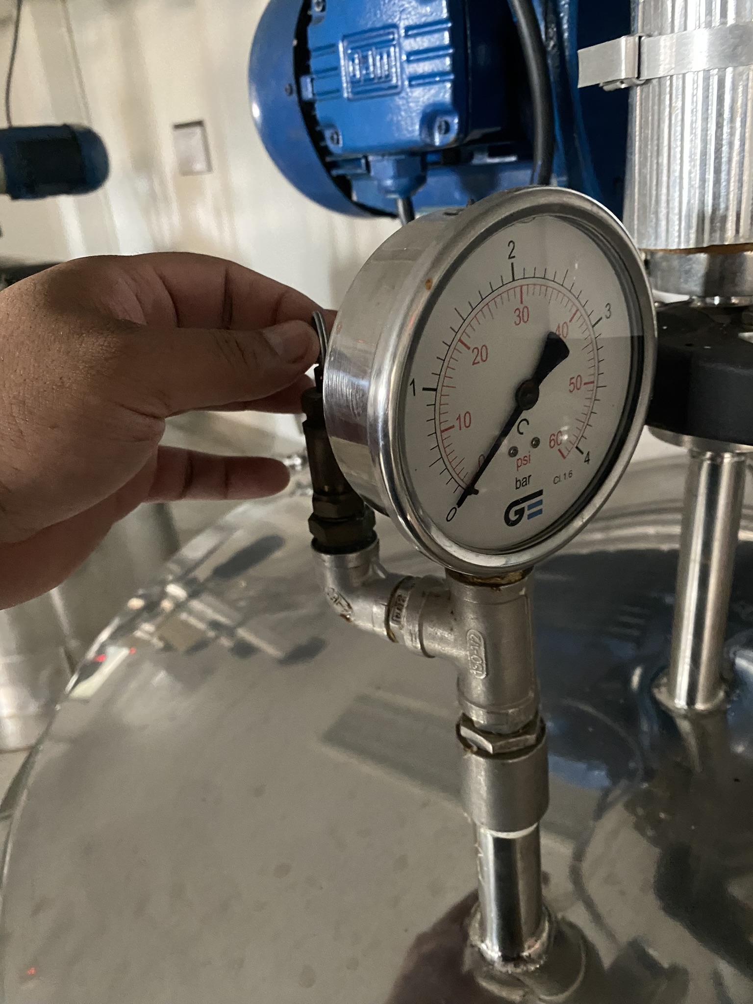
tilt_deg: -24.2
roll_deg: +5.8
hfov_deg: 53.1
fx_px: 754
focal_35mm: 26
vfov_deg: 67.3
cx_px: 376
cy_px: 502
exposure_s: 1/30
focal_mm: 4.25
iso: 800
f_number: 1.8
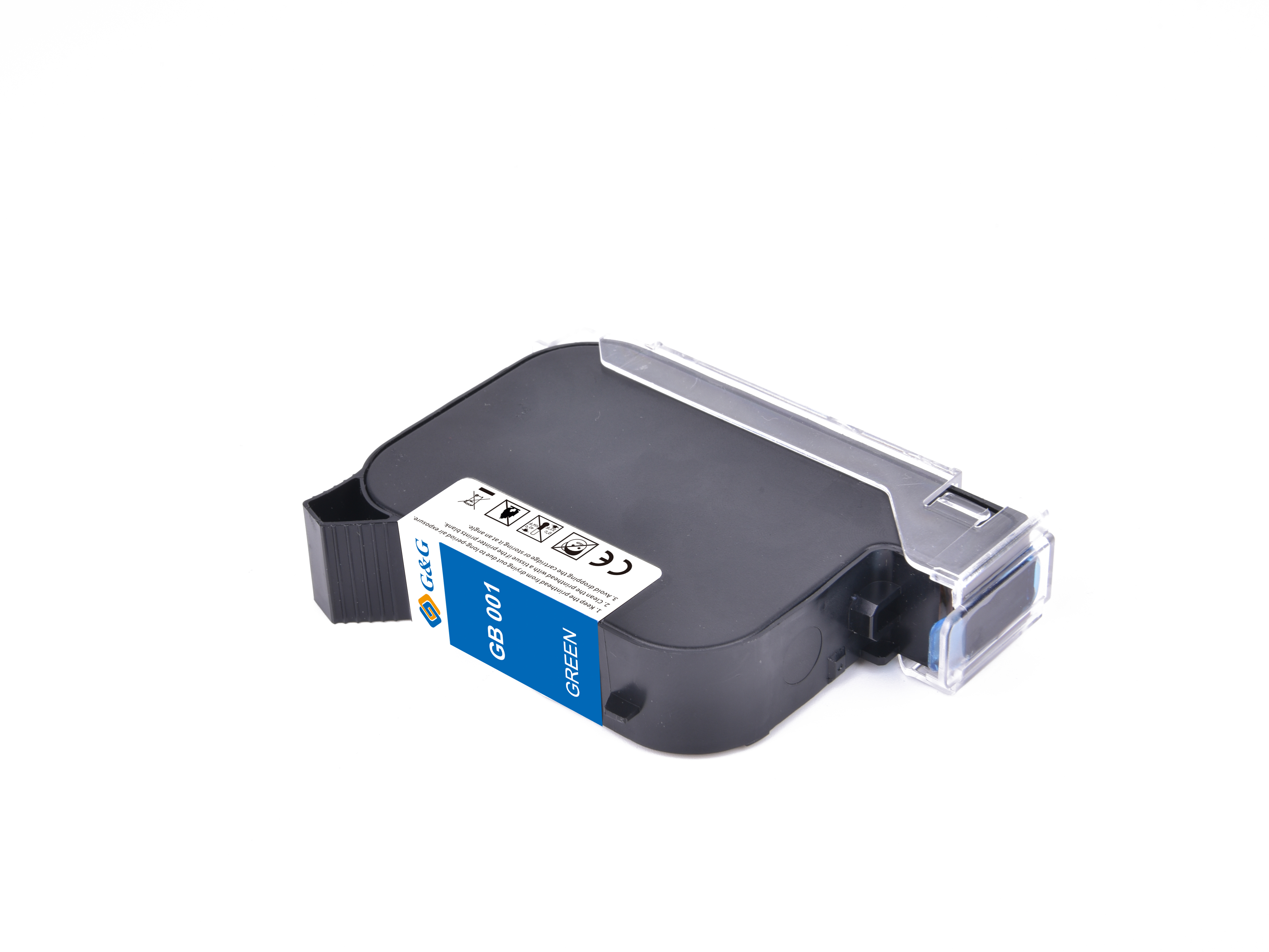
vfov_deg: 21.6
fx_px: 2493
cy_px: 492
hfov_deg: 28.6
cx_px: 620
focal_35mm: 68
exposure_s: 1/160
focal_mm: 60
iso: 200
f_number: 22
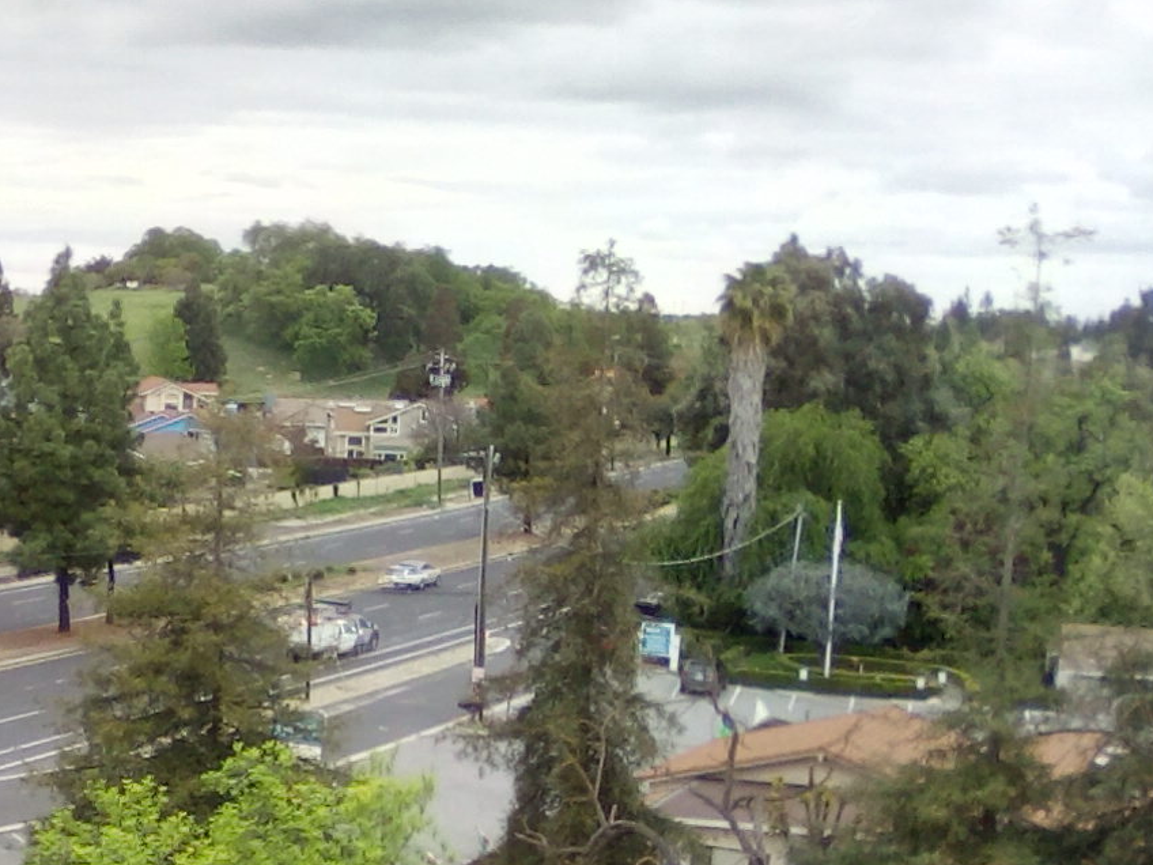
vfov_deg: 22.1
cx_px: 125
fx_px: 2198
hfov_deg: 28.3
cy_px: 605
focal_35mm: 66
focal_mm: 2.9
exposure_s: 1/347
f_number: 2.8
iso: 56
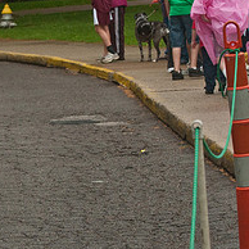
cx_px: 58
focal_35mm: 267
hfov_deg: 6.6
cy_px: 88
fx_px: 2173
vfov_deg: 6.6
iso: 1600
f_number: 6.3
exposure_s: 1/400
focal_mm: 70
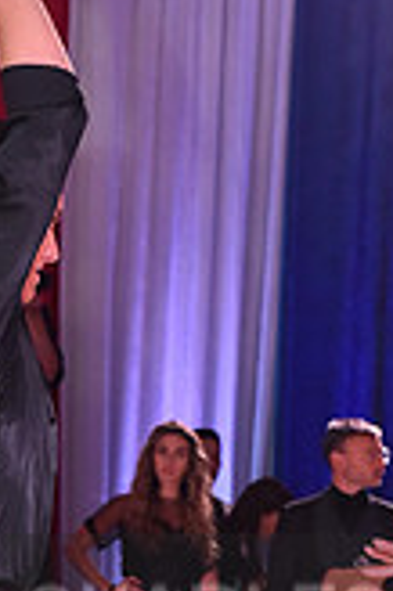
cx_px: 247
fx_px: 3774
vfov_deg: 8.9
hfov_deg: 6.0
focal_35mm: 230
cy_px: 656
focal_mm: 65
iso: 2500
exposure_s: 1/320
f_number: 5.6
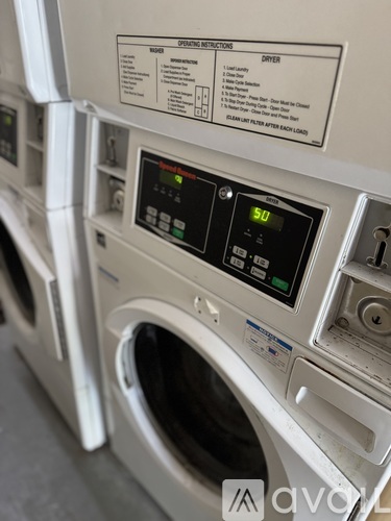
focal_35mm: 24
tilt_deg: -30.7
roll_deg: -2.4
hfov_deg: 56.8
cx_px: 196
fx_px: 361
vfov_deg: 71.6
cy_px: 260
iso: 500
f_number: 1.78
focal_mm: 6.76
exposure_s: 1/60
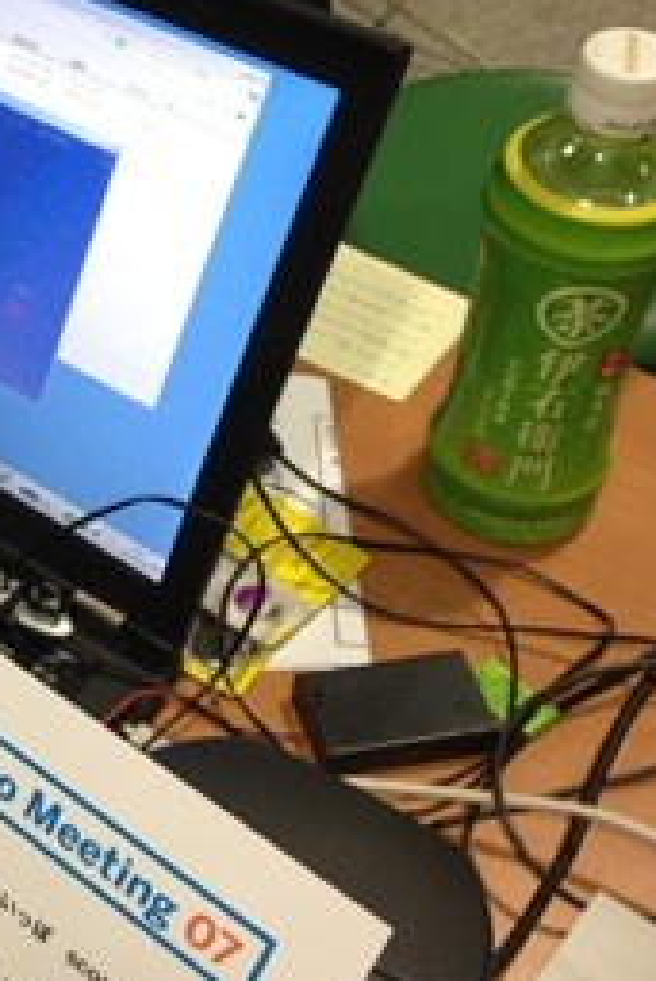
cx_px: -219
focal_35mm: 71
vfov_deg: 28.3
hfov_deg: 17.9
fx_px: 1938
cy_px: 347
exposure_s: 1/20
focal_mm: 4.28
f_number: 2.4
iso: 200
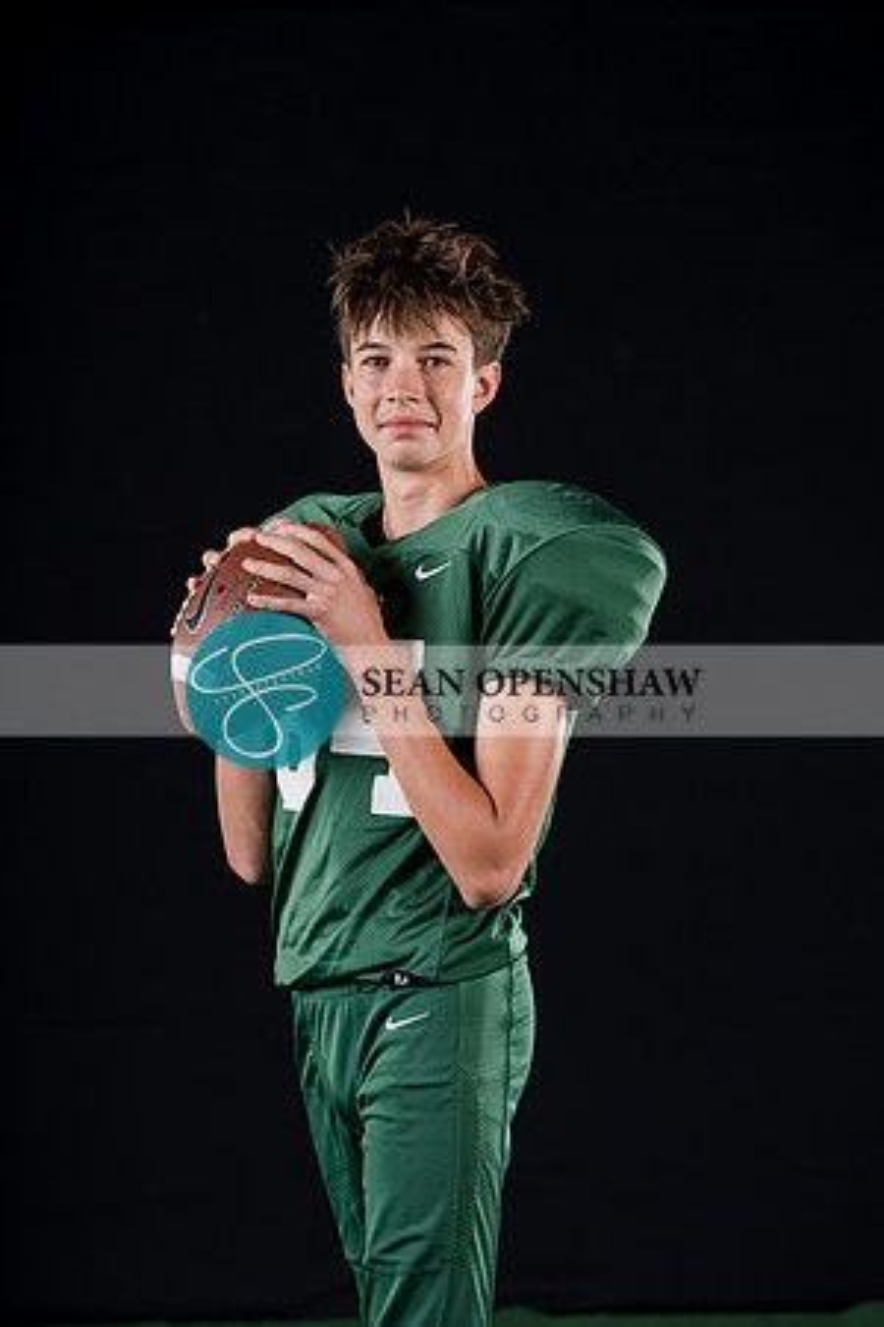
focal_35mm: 82
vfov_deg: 24.8
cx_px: 442
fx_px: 3020
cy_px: 664
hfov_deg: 16.7
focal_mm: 82
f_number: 4
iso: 200
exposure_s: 1/160
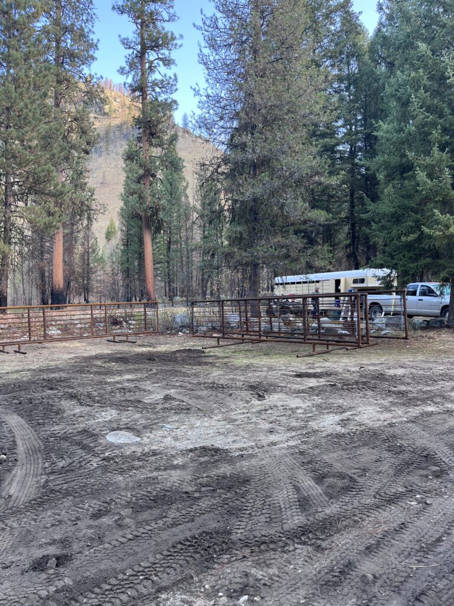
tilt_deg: +4.3
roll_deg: -0.2
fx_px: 455
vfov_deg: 67.3
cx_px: 227
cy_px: 303
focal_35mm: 26
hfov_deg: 53.1
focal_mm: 5.1
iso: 80
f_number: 1.6
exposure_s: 1/121
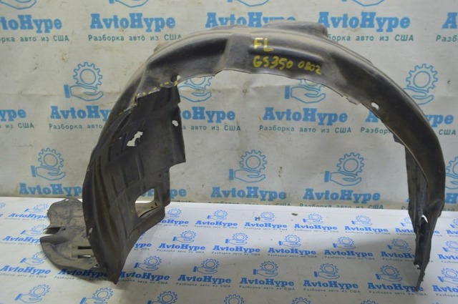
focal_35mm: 27
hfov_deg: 67.4
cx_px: 229
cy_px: 152
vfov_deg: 47.8
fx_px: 343
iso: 400
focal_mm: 18
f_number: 5.6
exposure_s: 1/20
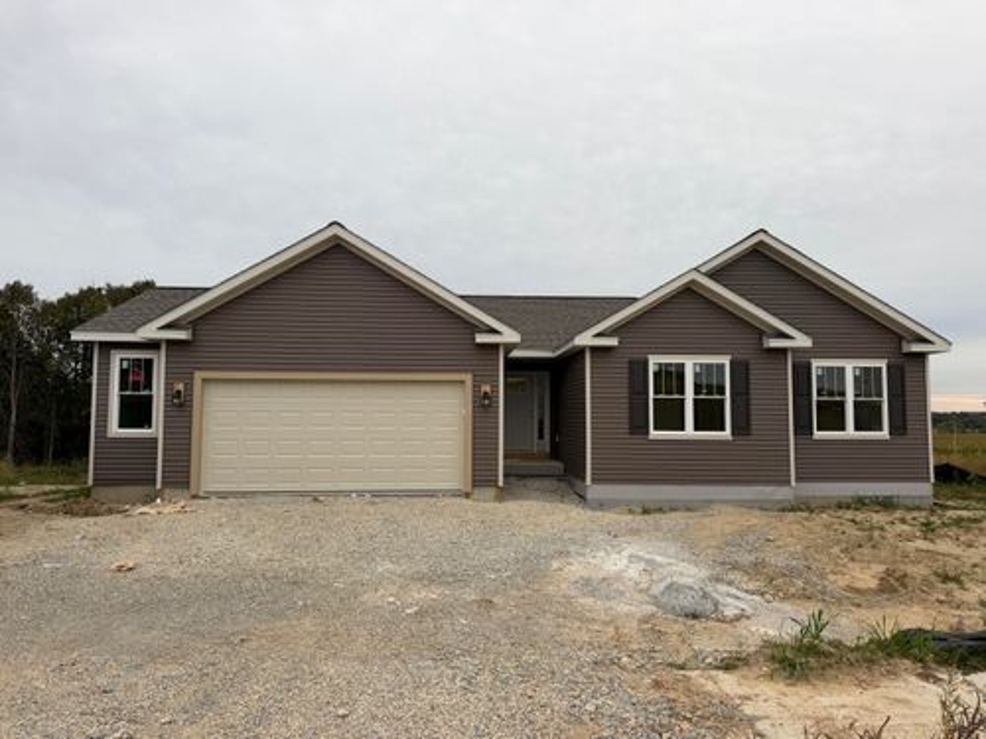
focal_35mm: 24
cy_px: 370
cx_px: 493
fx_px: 684
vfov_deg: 56.8
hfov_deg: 71.6
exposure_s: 1/368
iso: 80
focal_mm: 6.76
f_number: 1.78
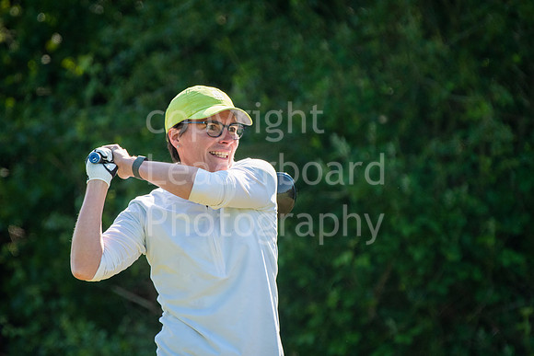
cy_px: 178
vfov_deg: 2.1
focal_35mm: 660
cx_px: 267
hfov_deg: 3.1
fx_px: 9792
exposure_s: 1/1250
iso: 800
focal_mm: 440
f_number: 5.6
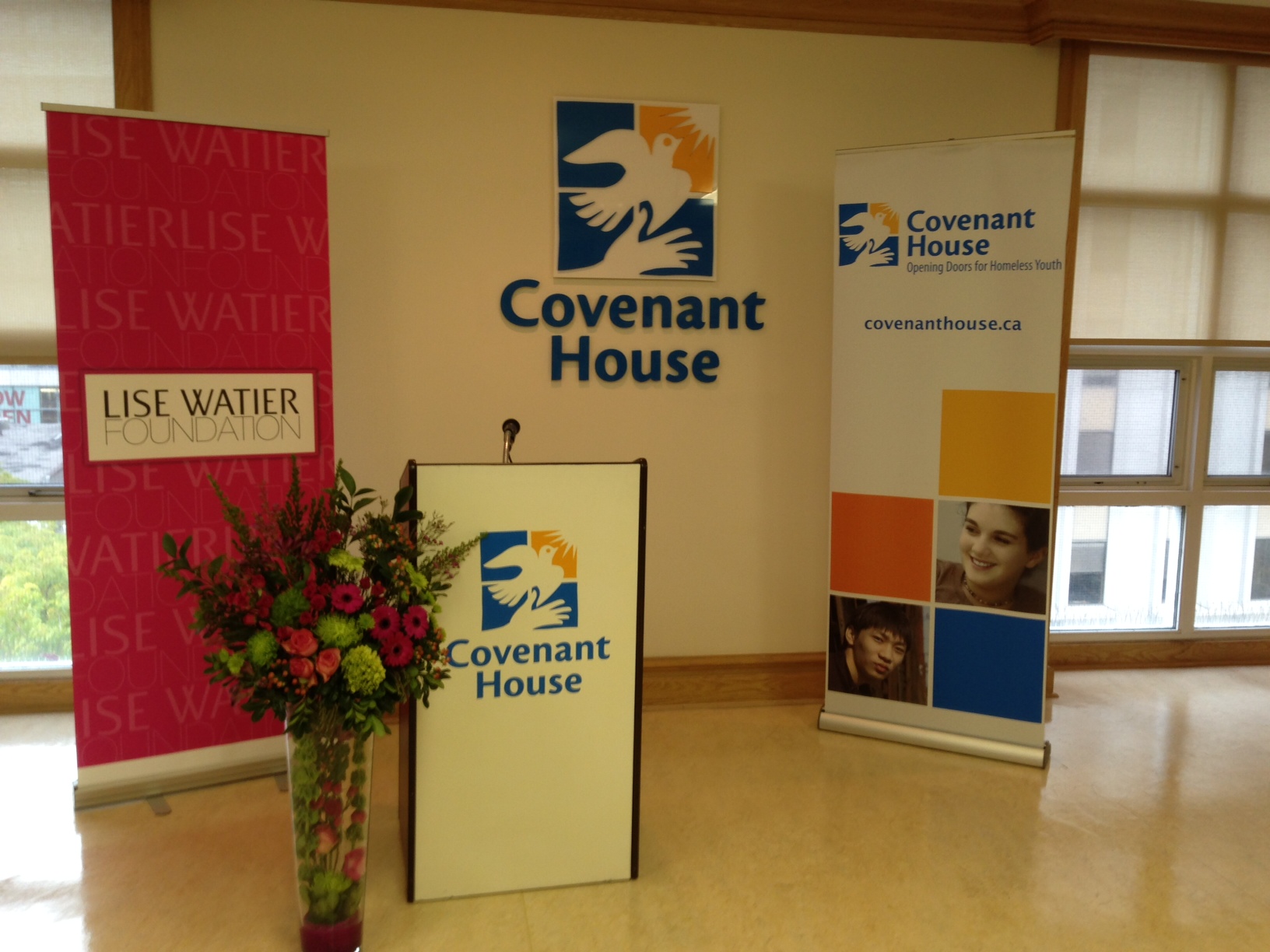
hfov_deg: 55.4
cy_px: 476
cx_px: 635
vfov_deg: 42.9
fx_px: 1211
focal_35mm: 33
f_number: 2.4
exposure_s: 1/20
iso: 50
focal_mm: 4.12
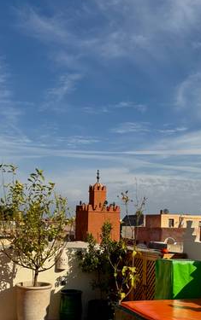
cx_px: 109
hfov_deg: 27.5
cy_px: 224
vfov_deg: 41.8
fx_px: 411
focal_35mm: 47
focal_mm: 5.96
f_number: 1.6
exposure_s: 1/3937
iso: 50
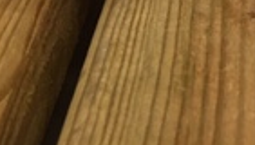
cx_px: 298
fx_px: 969
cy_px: -283
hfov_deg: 14.6
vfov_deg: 7.5
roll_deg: -0.6
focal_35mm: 143
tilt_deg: -9.8
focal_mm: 4.15
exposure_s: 1/17
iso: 40
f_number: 2.2
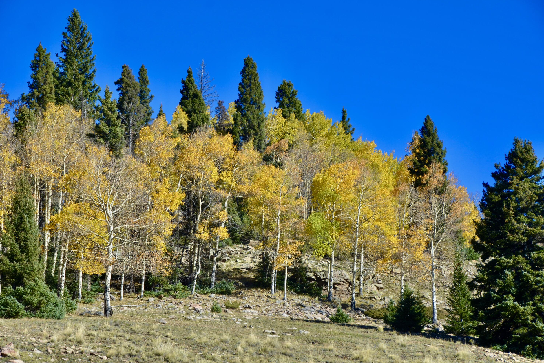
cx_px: 273
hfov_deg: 19.3
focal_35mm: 106
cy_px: 181
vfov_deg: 12.9
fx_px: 1602
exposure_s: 1/250
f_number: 8
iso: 140
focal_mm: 70
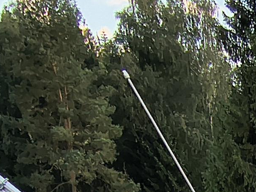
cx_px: 490
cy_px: 589
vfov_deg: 11.0
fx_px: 599
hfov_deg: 18.0
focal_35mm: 81
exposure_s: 1/123
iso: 100
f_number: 2.2
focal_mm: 2.13
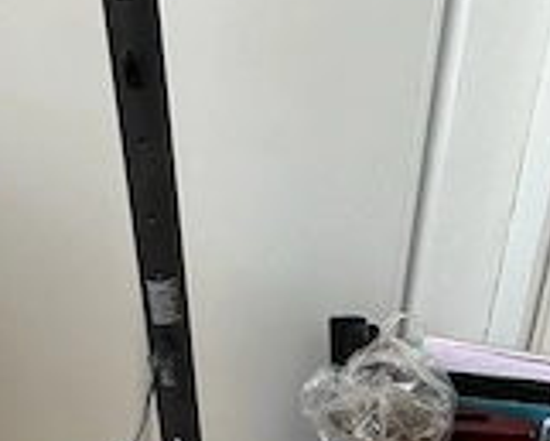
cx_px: 147
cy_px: 520
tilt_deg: -32.3
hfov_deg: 29.6
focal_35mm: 63
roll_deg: -0.7
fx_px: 1026
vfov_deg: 22.5
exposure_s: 1/40
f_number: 1.5
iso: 640
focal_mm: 5.7
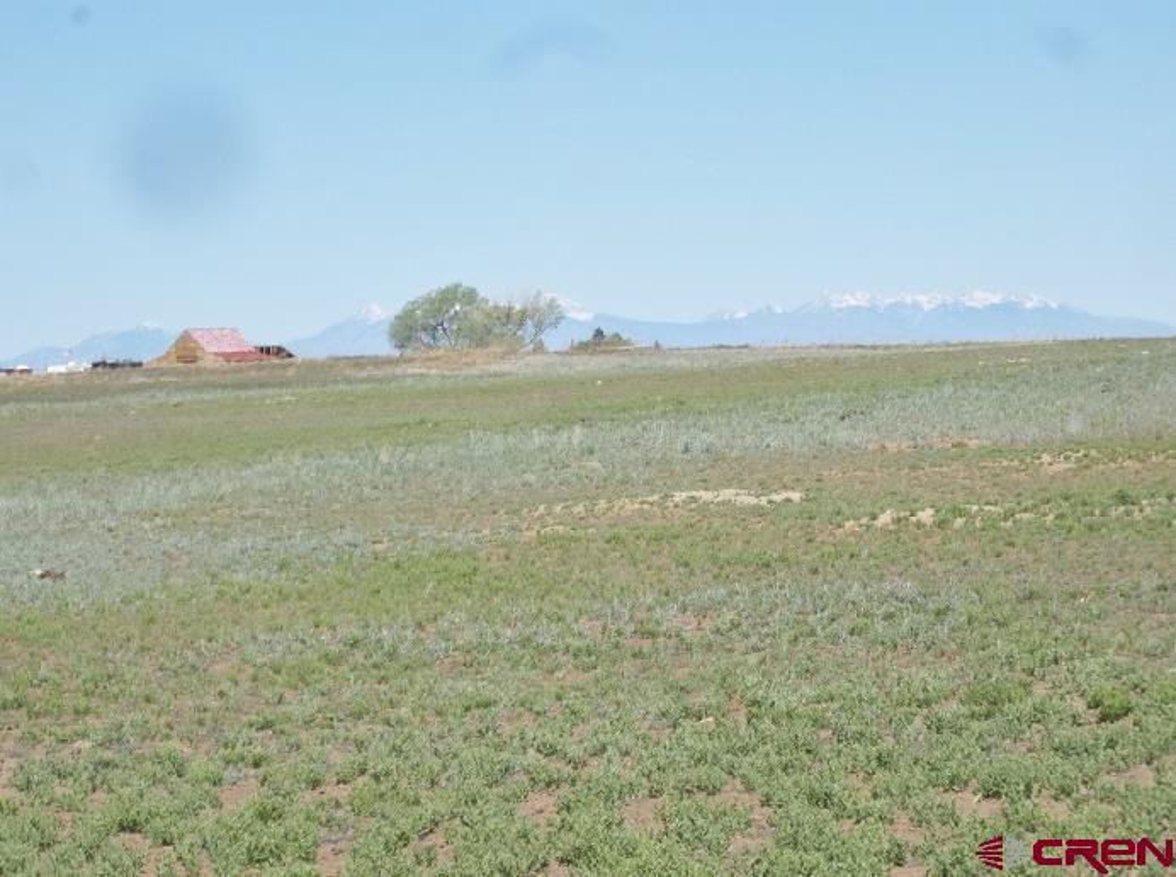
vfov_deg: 10.9
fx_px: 4577
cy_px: 438
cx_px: 588
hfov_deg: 14.6
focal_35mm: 135
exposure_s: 1/640
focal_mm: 24.5
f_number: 5.9
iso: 80
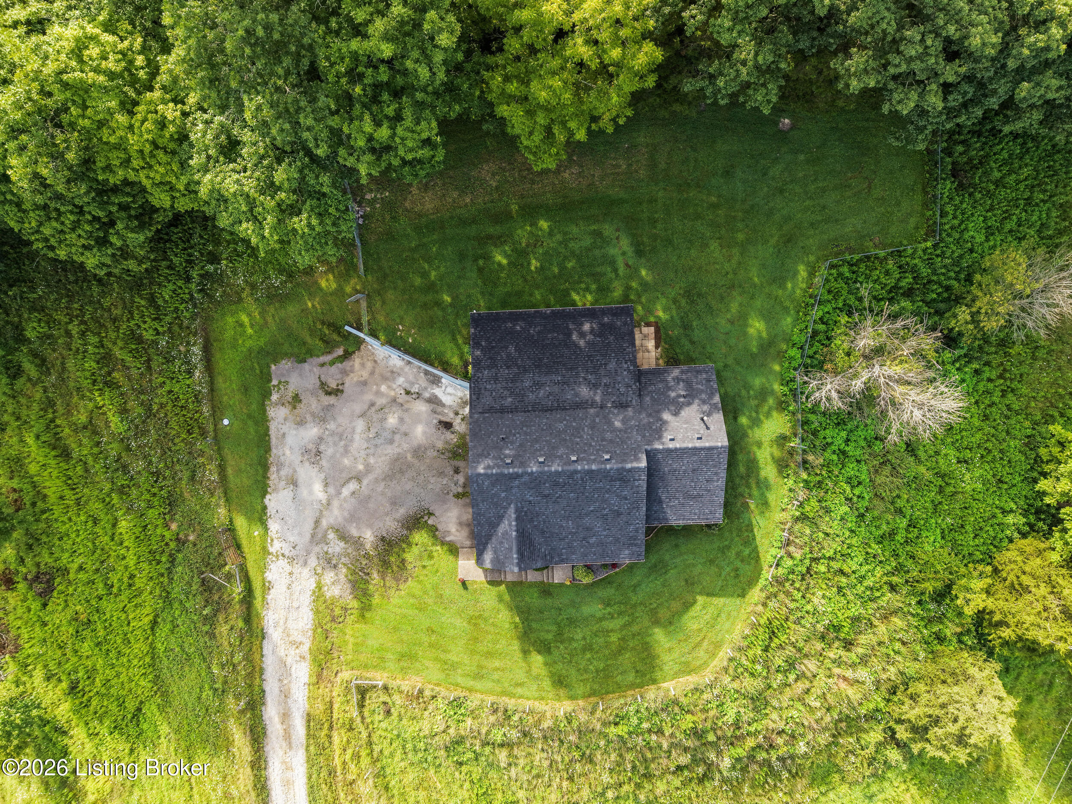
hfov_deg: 71.6
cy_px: 402
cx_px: 536
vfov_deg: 56.8
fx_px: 743
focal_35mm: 24
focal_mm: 8.67
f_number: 1.8
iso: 130
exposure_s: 1/640
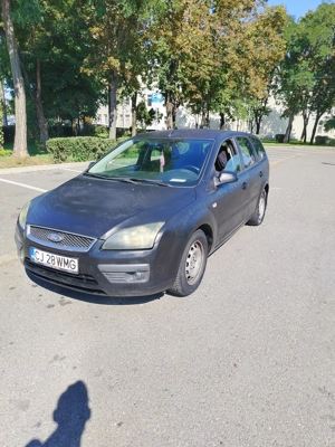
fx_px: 310
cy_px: 224
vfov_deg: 71.6
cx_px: 168
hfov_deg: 56.8
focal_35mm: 24
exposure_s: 1/455
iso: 100
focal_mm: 5.25
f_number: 1.75
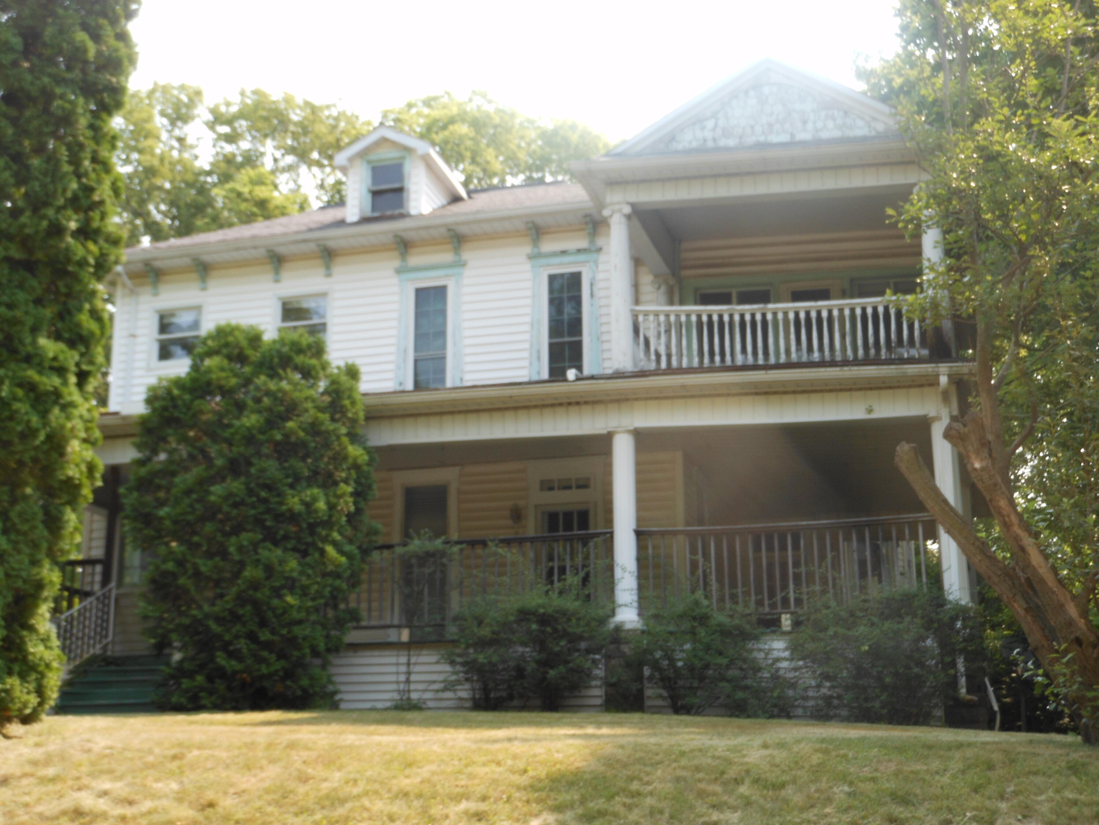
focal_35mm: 54
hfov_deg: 35.5
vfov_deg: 27.0
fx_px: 1714
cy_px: 412
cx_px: 550
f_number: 4.9
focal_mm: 9.6
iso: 80
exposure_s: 1/100
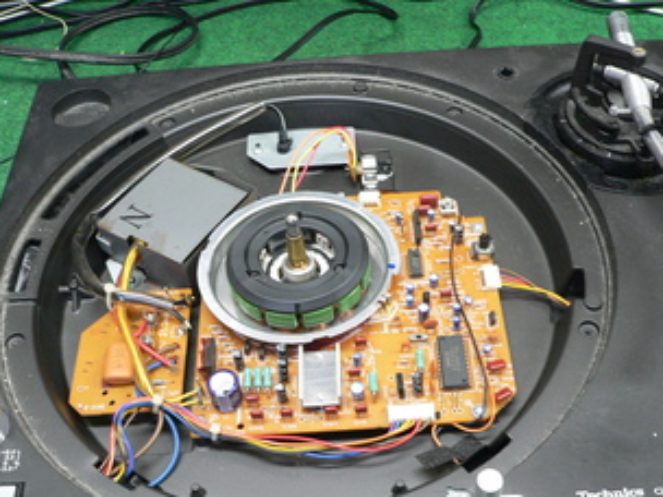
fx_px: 862
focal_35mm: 45
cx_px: 342
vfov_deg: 32.0
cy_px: 308
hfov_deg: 42.1
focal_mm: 6
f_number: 2.8
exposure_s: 1/13
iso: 200
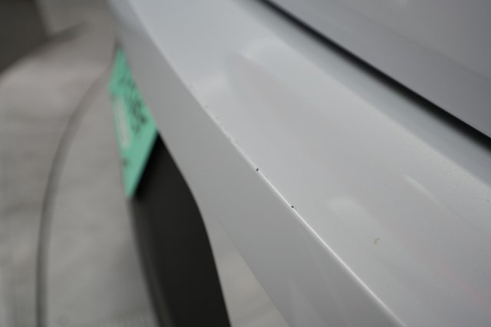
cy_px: 164
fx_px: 382
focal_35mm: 28
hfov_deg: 65.5
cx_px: 246
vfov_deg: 46.4
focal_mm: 28
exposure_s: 1/100
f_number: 4.5
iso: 800
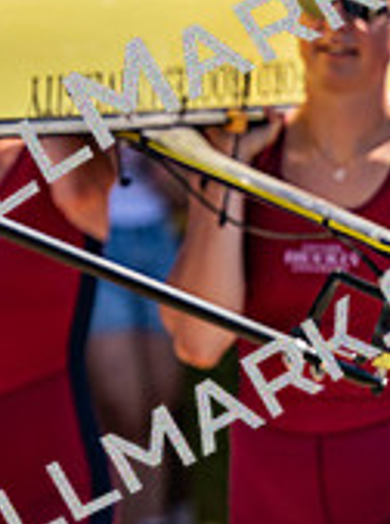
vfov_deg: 5.4
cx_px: -399
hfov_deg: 4.0
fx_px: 5489
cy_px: 14
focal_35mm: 364
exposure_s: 1/2000
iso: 100
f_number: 2.8
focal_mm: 110
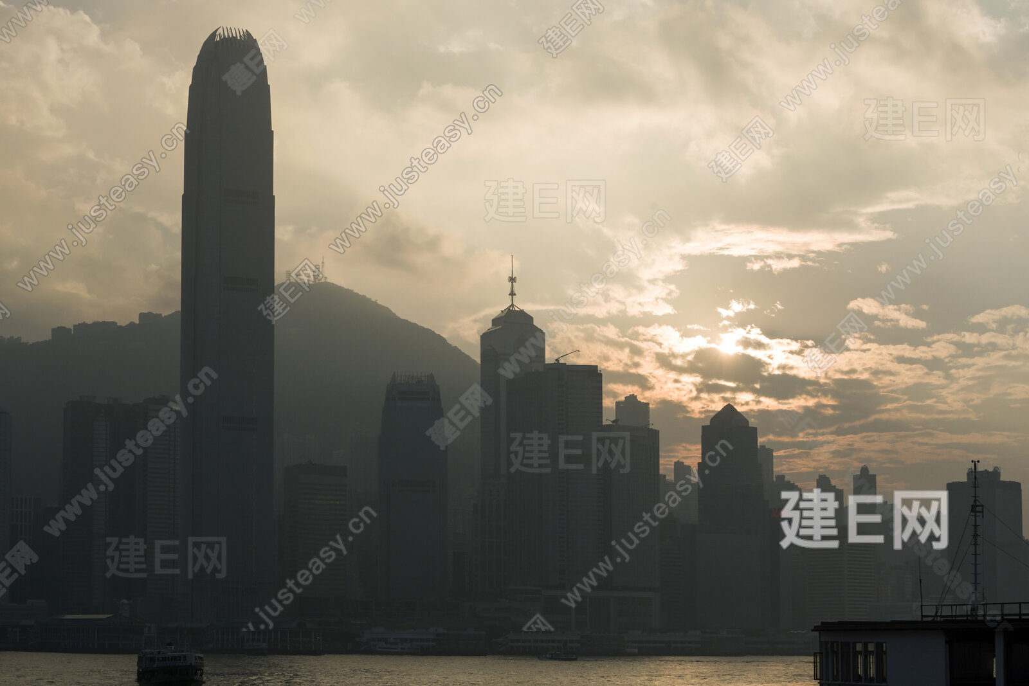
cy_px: 343
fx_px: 2001
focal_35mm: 70
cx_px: 514
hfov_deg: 28.8
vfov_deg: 19.5
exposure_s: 1/2500
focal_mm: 70
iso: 640
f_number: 11
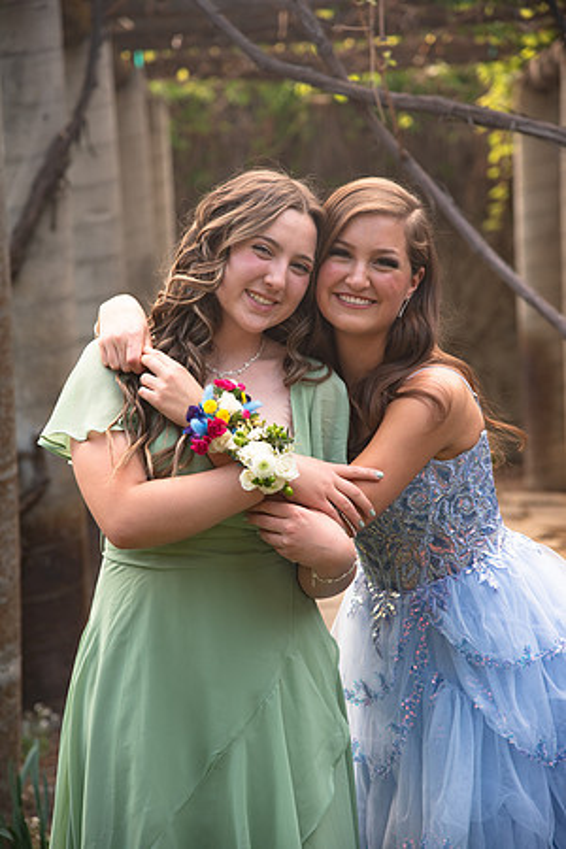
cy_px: 424
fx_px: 2594
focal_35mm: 110
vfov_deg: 18.6
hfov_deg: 12.5
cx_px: 283
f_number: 5
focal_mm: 110
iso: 400
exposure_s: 1/125
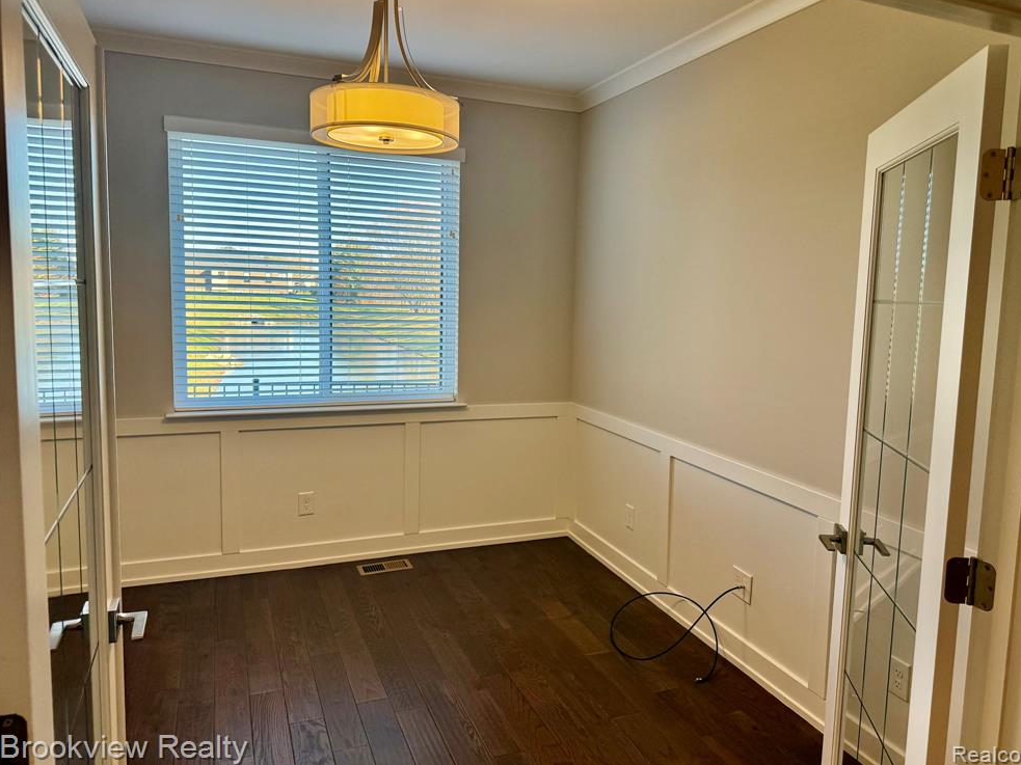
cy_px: 373
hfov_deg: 69.4
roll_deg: -1.3
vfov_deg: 54.9
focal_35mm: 25
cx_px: 526
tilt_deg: -5.2
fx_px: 737
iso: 125
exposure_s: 1/230
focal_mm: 6.76
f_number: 1.78
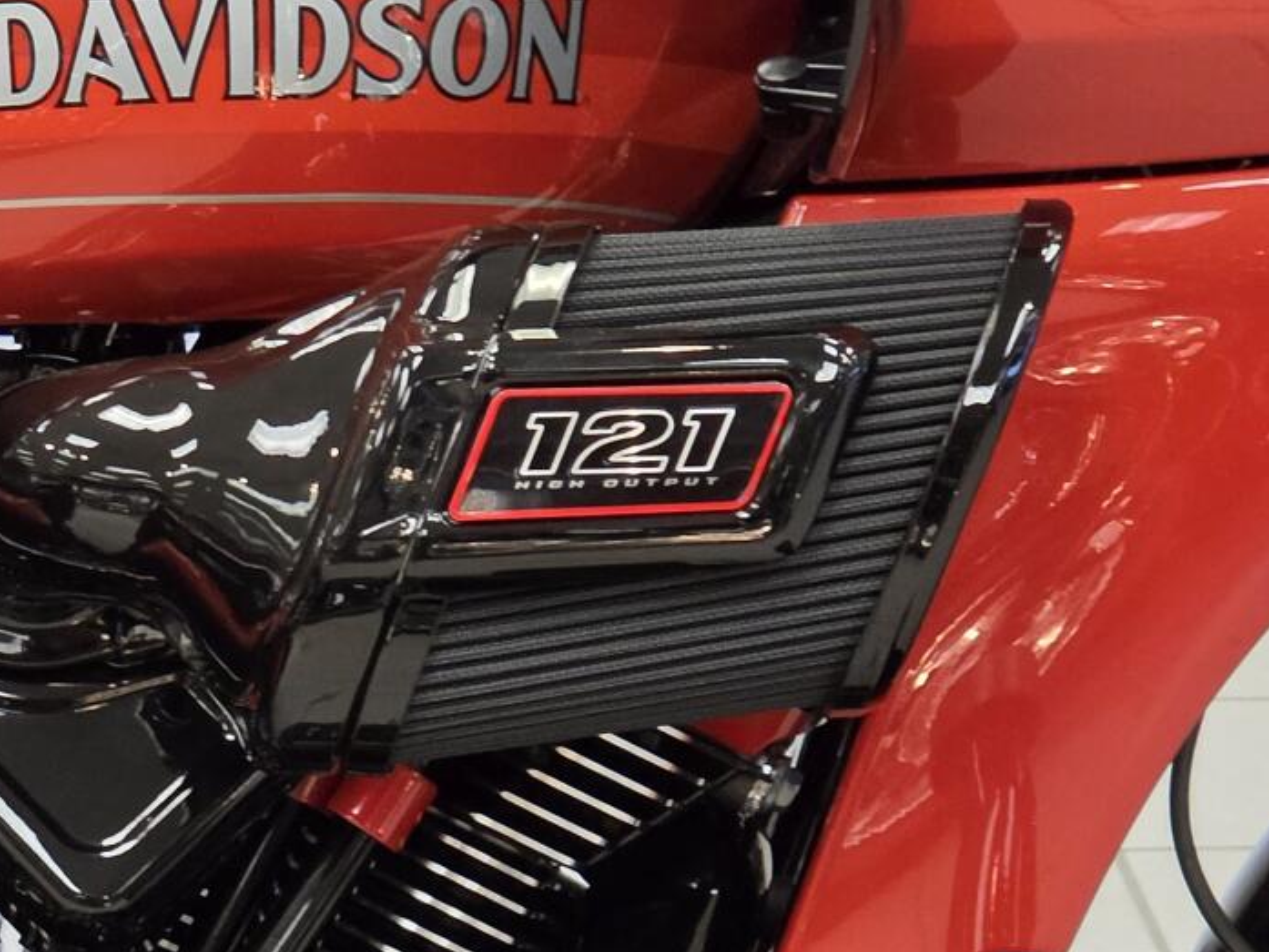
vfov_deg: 7.4
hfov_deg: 9.9
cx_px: 60
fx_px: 7260
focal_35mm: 198
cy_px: 1245
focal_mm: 7
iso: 320
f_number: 2.4
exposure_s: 1/60
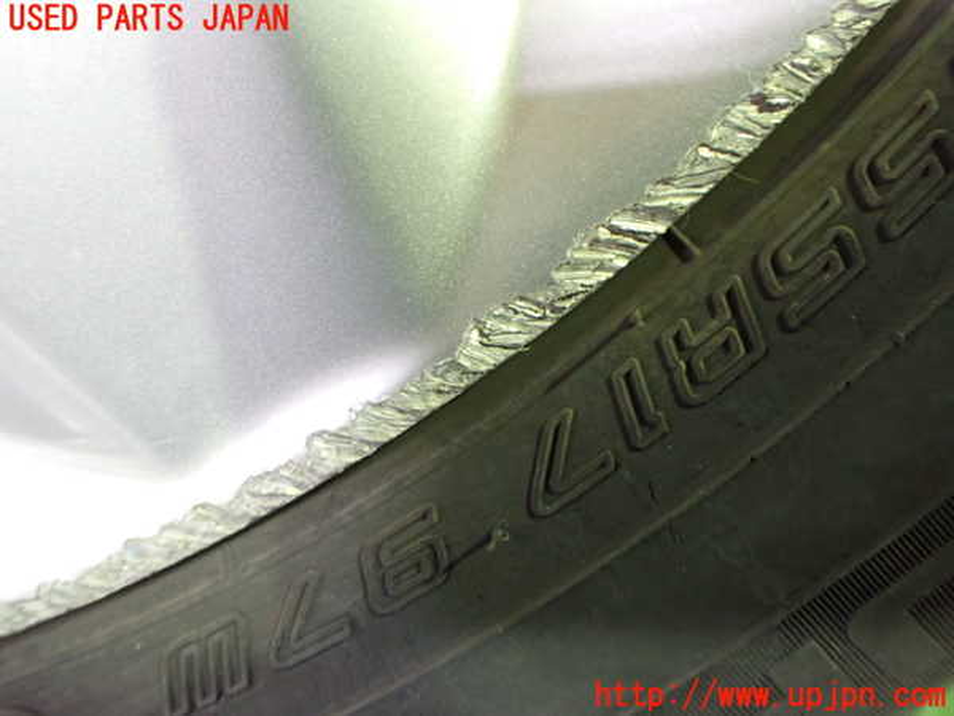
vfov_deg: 46.8
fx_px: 827
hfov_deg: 60.0
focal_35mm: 30
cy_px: 358
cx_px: 477
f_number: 2.3
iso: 800
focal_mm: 5.4
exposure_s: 1/30
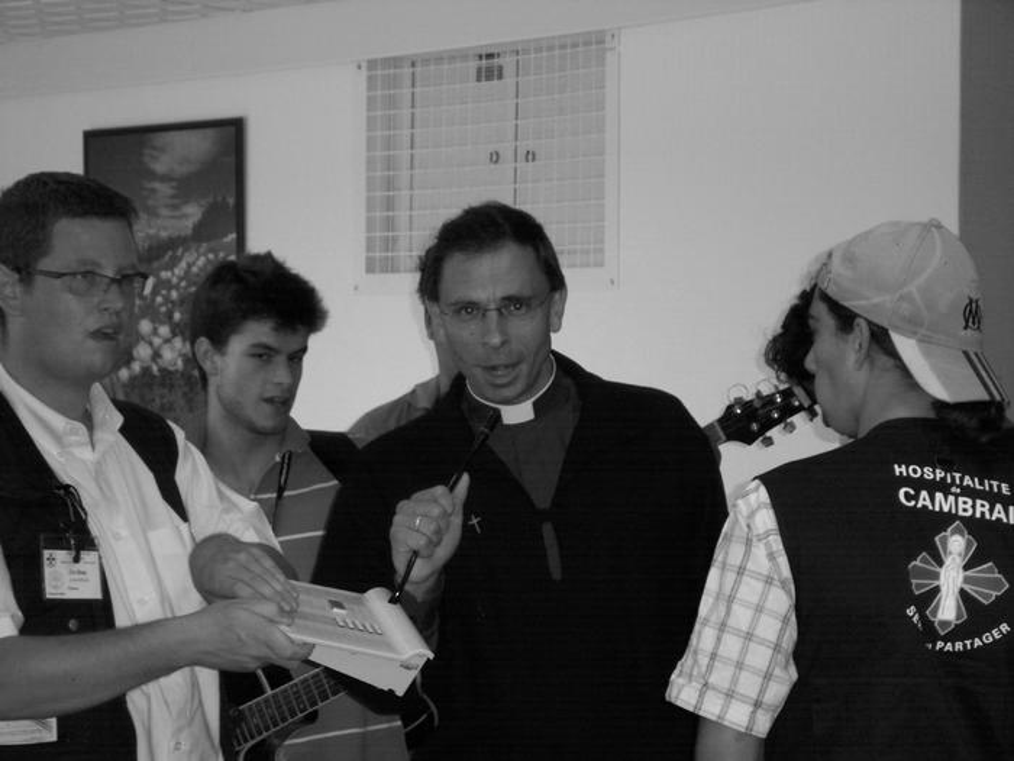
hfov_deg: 17.7
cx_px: 507
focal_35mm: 111
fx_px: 3252
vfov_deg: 13.3
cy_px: 380
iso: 400
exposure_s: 1/60
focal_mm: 23.7
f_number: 5.3
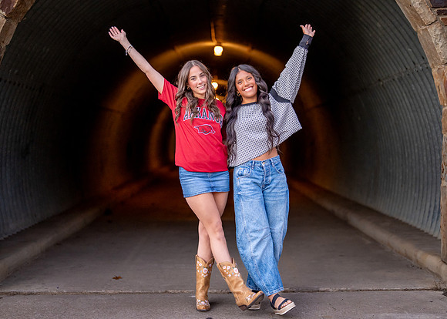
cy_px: 164
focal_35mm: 61
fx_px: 769
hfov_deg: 32.4
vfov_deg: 23.4
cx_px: 215
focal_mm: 50
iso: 1600
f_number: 1.2
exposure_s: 1/400
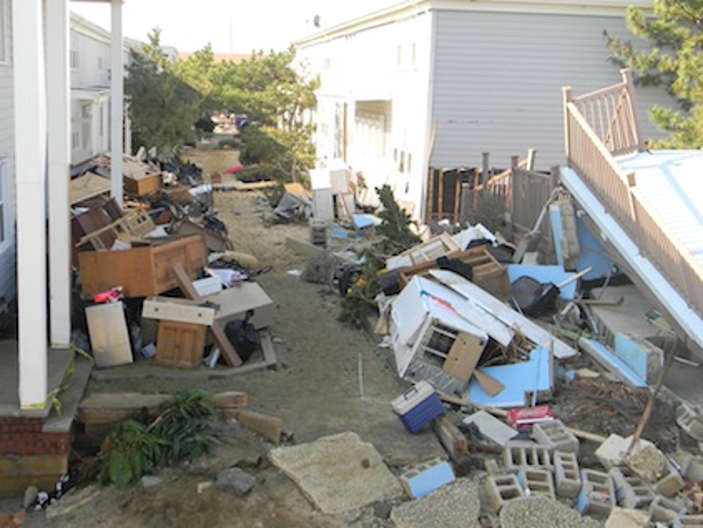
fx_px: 955
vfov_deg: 30.9
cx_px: 323
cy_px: 234
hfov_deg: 40.4
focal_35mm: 47
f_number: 3.8
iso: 80
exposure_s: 1/183
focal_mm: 7.3
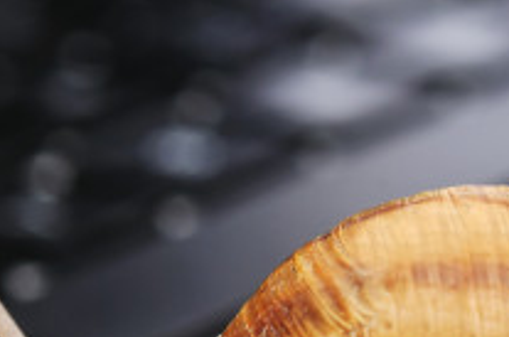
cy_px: 300
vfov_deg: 3.8
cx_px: 157
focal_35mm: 360
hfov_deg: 5.7
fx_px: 5078
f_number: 9
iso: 200
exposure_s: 1/60
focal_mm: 105
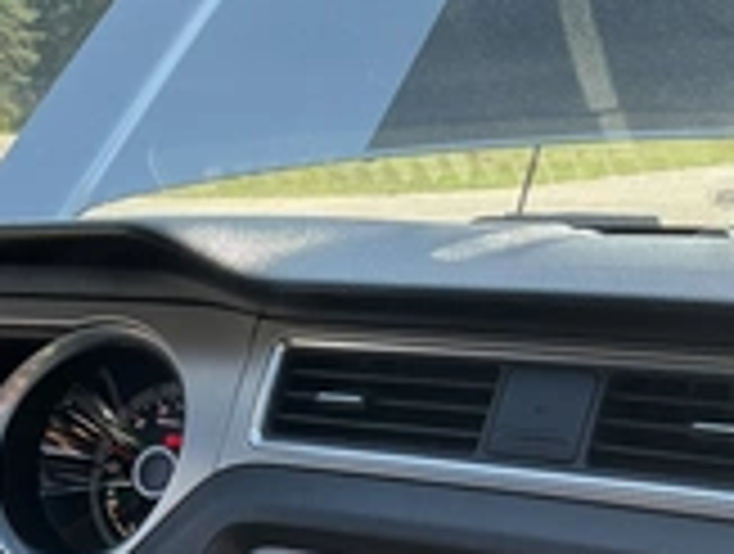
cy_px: 554
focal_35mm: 71
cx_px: 72
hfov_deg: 26.4
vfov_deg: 20.2
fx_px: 1509
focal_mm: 3
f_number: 1.8
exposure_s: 1/117
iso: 16
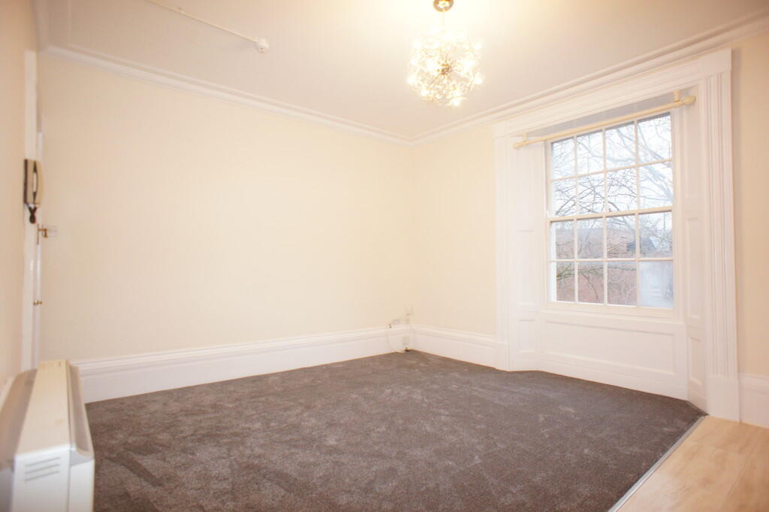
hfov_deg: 73.8
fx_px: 512
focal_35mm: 24
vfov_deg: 53.1
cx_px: 384
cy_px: 256
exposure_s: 1/60
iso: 320
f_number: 2.8
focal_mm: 16
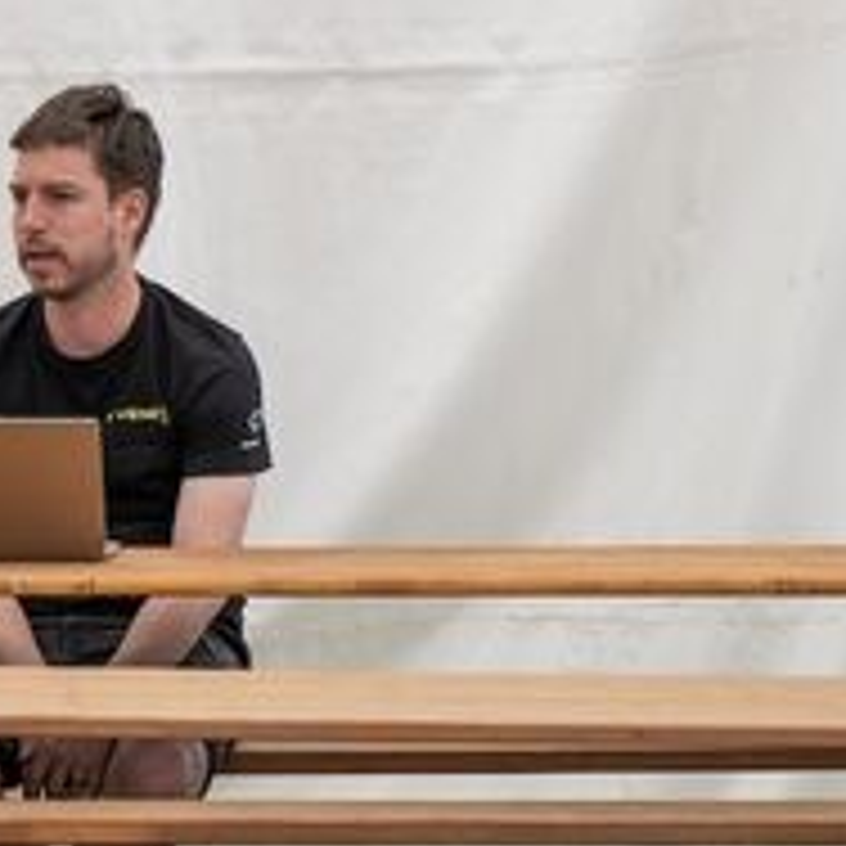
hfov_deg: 5.3
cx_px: -194
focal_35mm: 330
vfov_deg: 5.3
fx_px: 9125
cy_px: 288
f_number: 8
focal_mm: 135
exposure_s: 1/100
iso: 250
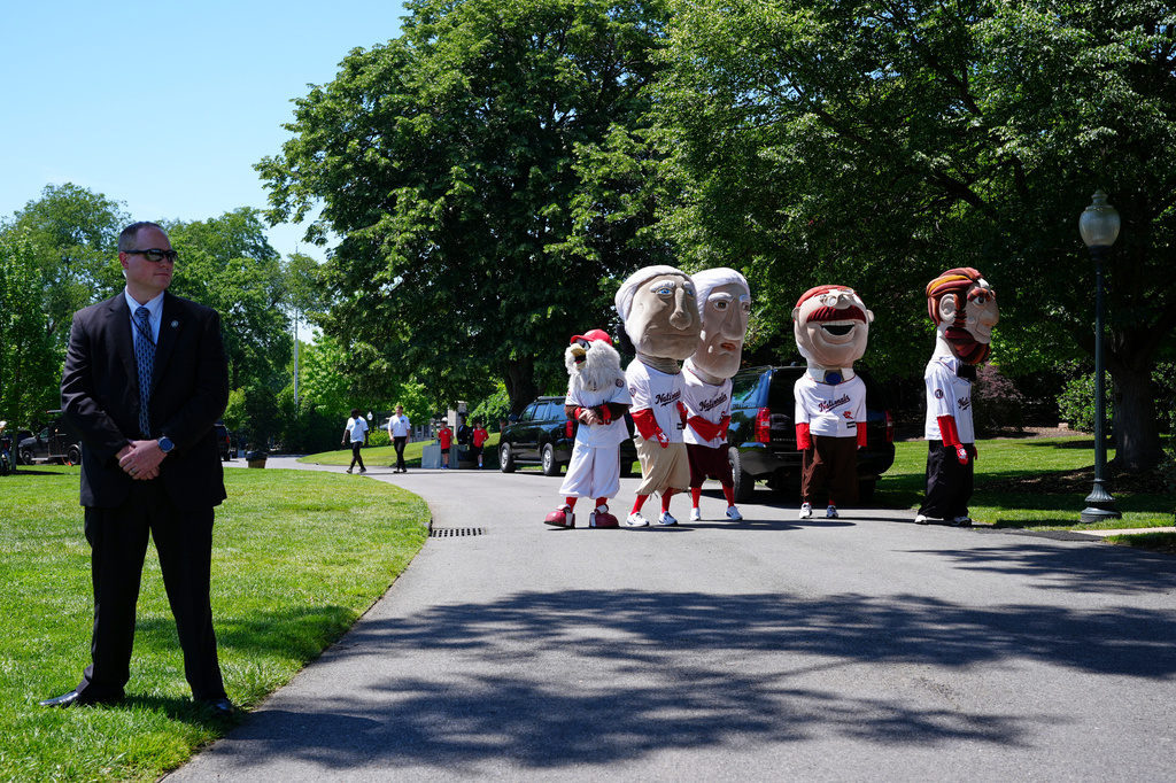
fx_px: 1241
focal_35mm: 38
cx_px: 588
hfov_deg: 50.7
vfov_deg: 35.0
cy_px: 392
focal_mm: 38
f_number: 5.6
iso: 250
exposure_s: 1/800
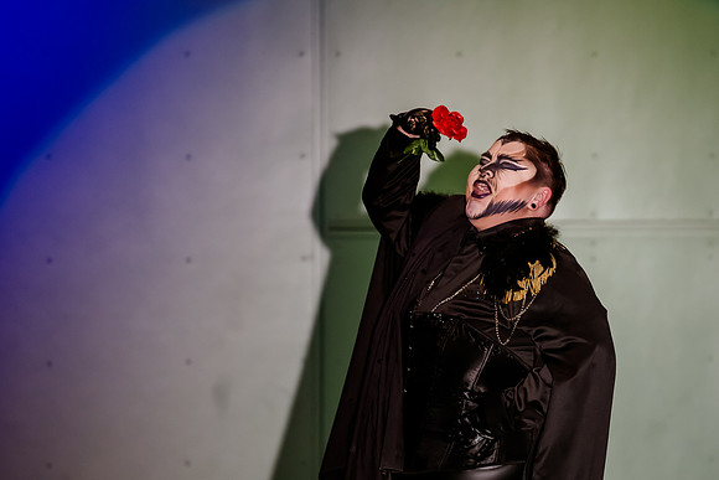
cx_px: 482
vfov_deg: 4.6
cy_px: 262
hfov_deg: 6.9
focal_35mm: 297
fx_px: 5927
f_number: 2.8
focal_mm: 185
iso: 2500
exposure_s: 1/500
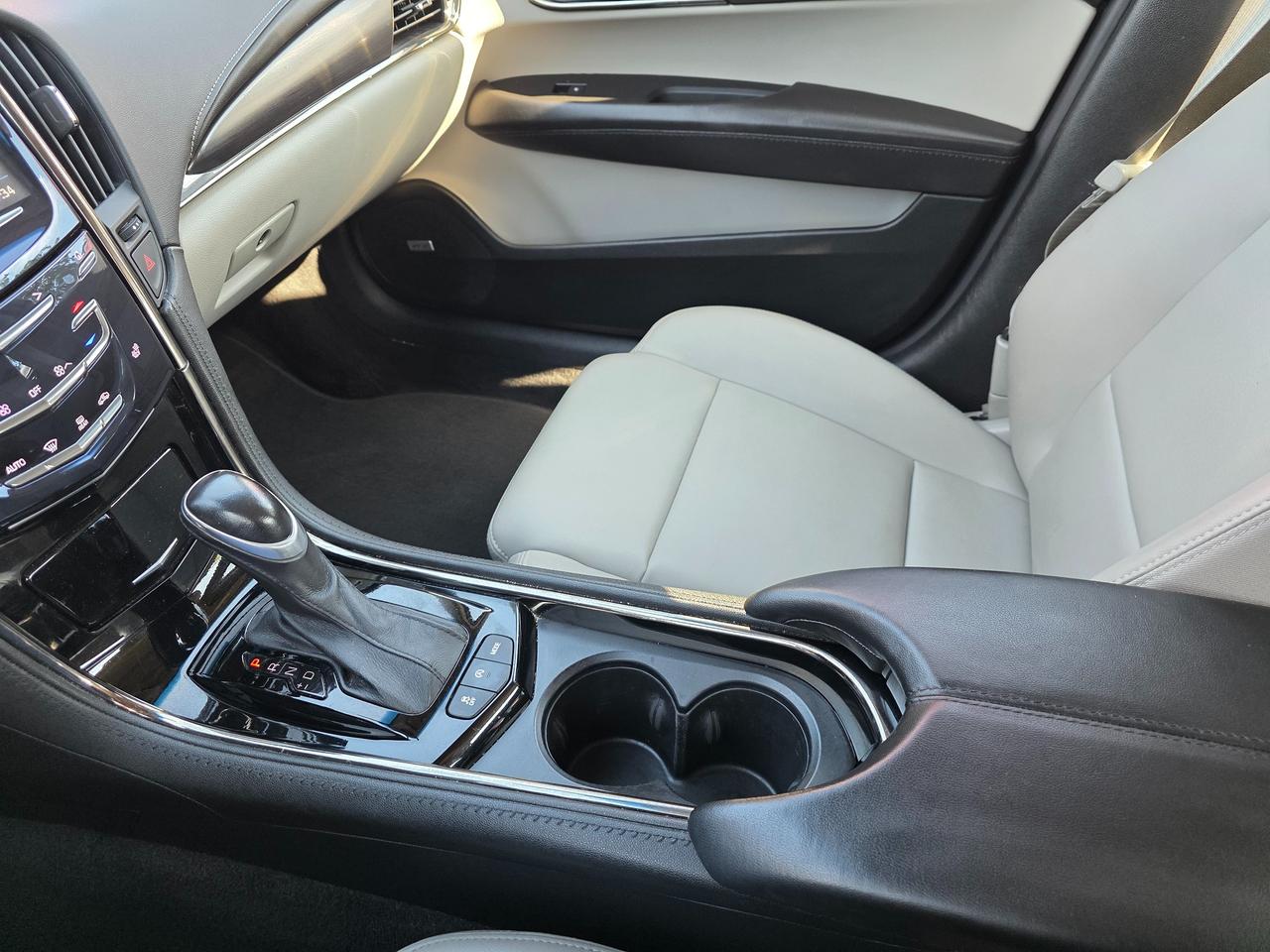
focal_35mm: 23
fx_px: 844
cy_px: 476
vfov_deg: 58.9
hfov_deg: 73.9
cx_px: 635
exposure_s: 1/120
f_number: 1.7
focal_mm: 6.3
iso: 200
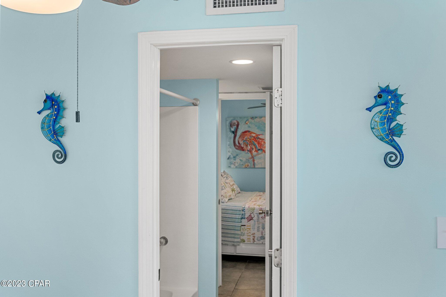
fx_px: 446
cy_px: 148
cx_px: 223
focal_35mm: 36
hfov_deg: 53.1
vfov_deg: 36.9
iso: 640
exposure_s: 1/6
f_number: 8
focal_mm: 24
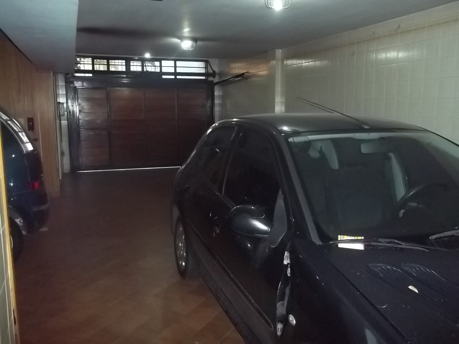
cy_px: 172
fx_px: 424
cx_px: 230
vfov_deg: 44.2
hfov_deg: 56.8
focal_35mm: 32
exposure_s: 1/30
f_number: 2.9
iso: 400
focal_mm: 5.7
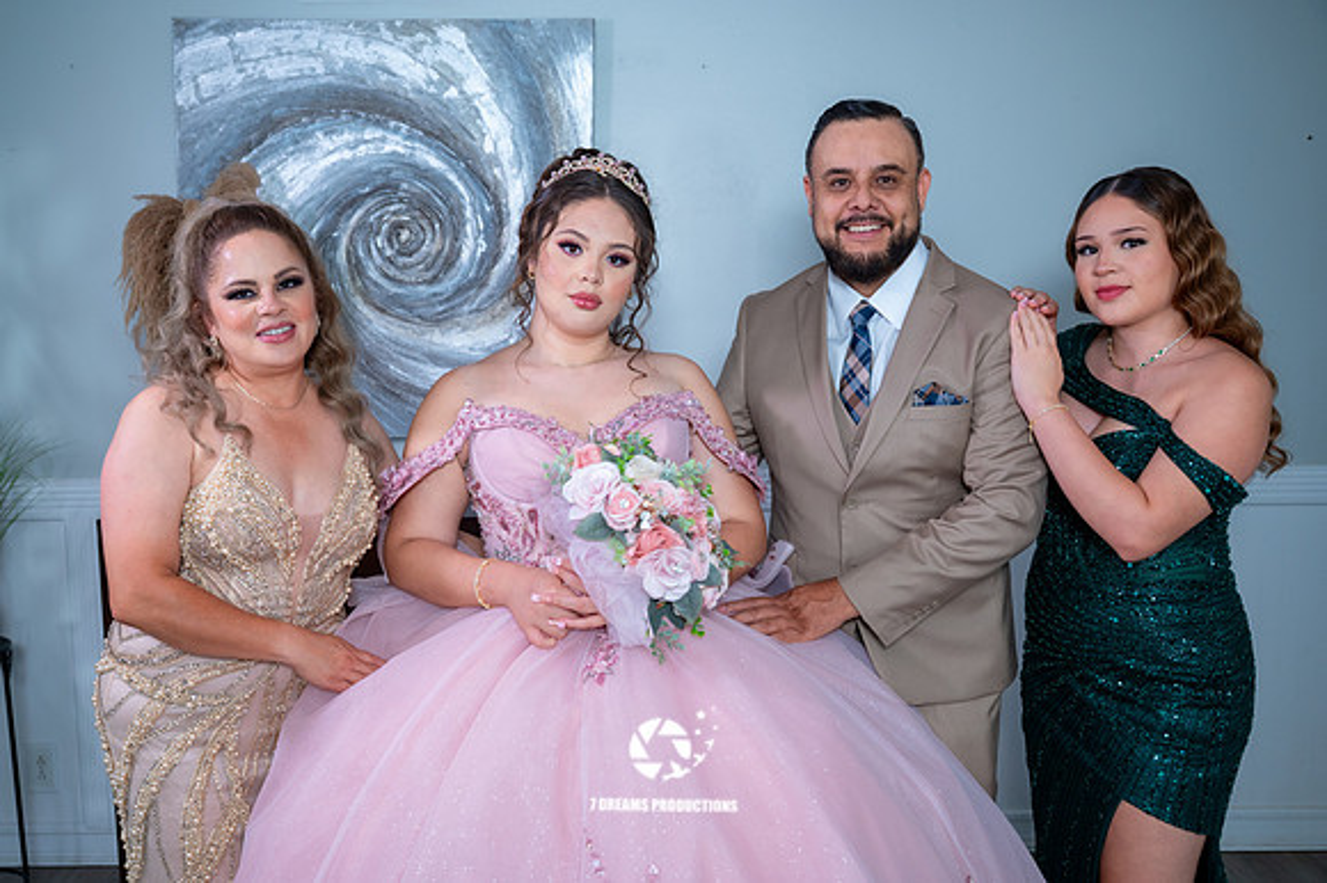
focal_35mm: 36
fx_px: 1311
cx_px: 646
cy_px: 443
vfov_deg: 37.2
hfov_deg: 53.7
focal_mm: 34.5
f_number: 4
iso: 1250
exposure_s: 1/60
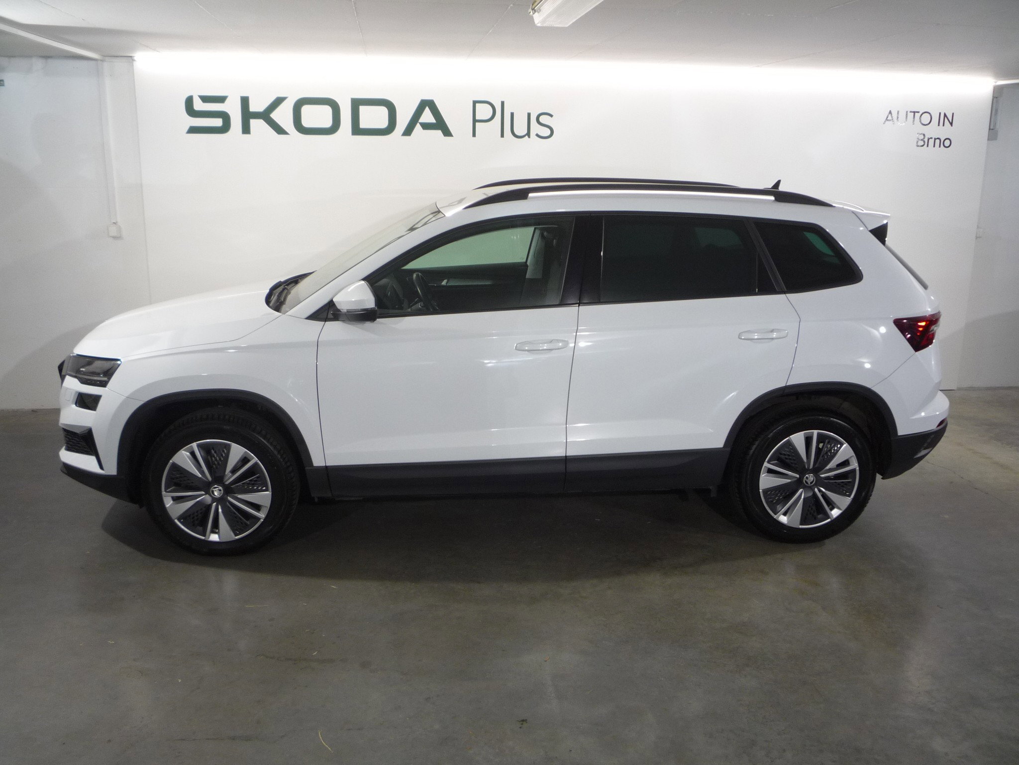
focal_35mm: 30
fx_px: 883
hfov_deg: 60.0
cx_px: 510
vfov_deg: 46.8
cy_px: 382
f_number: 3.3
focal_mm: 5.2
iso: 125
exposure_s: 1/30
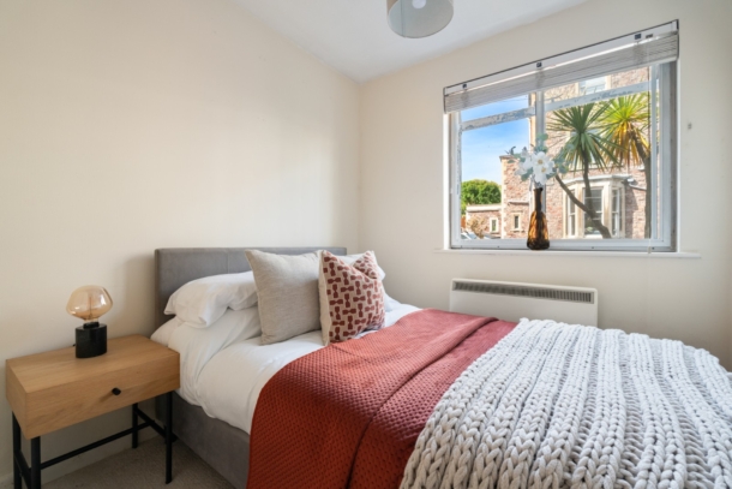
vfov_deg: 73.8
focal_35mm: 16
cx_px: 366
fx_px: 325
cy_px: 244
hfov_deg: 96.7
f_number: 8
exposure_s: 1/6
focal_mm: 16
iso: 400
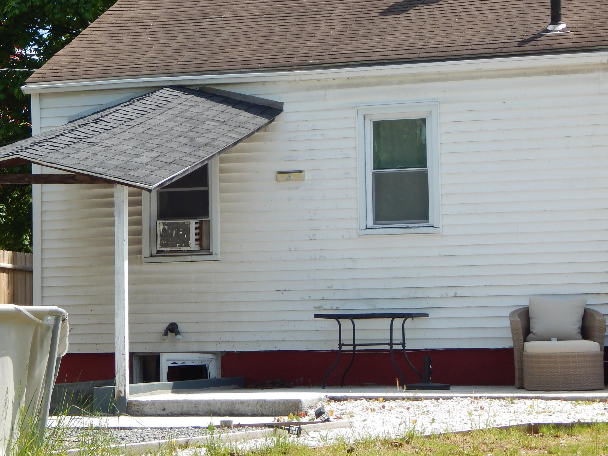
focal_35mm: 101
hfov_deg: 19.4
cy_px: 217
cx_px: 206
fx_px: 1774
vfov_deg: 14.6
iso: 125
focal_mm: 13.5
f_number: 4.2
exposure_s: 1/640
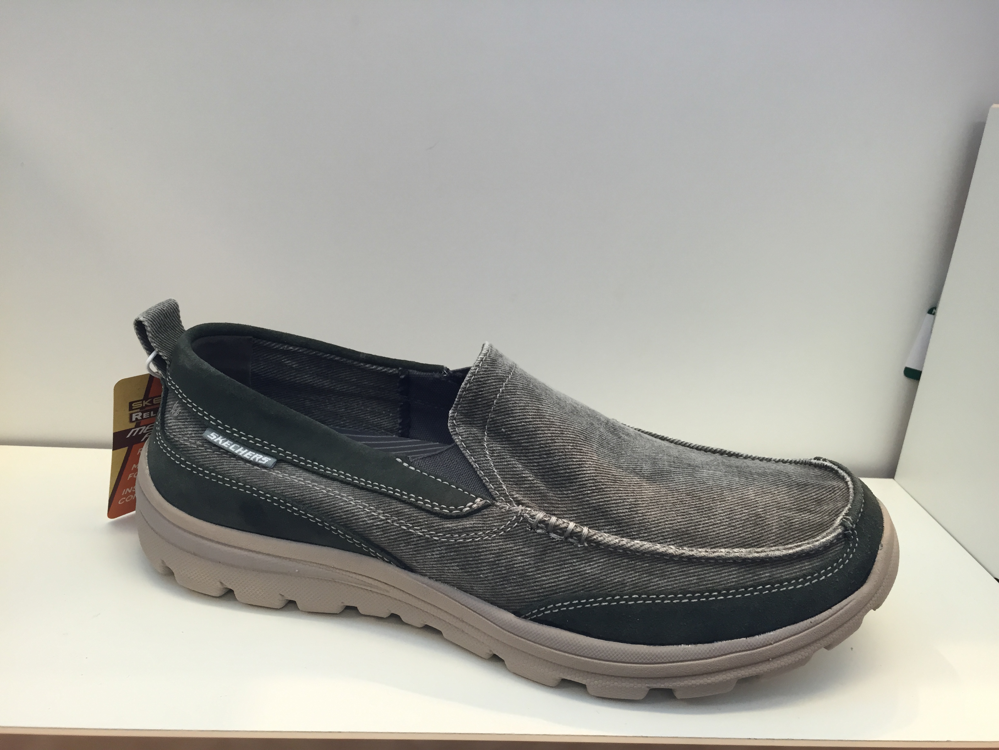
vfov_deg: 48.2
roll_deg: -3.9
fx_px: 837
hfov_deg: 61.7
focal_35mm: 29
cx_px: 500
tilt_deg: -20.5
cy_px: 375
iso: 40
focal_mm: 4.15
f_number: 2.2
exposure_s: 1/33
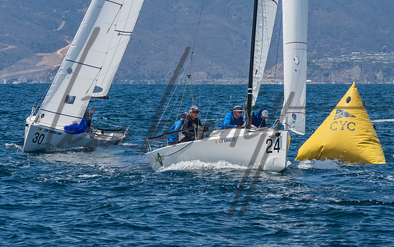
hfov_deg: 6.5
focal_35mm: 321
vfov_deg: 4.1
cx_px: 189
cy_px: 146
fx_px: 3450
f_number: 14
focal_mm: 180
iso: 640
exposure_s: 1/800
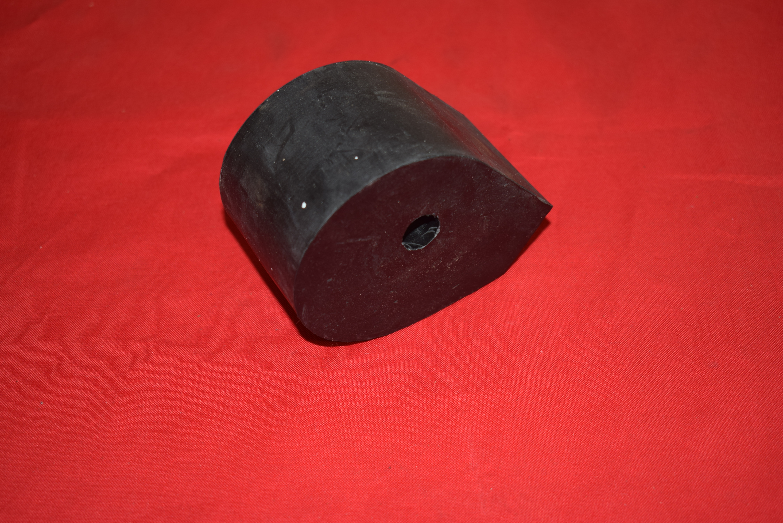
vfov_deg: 25.8
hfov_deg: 37.8
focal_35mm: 52
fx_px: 1142
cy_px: 262
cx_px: 392
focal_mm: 35
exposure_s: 1/25
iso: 160
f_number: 5
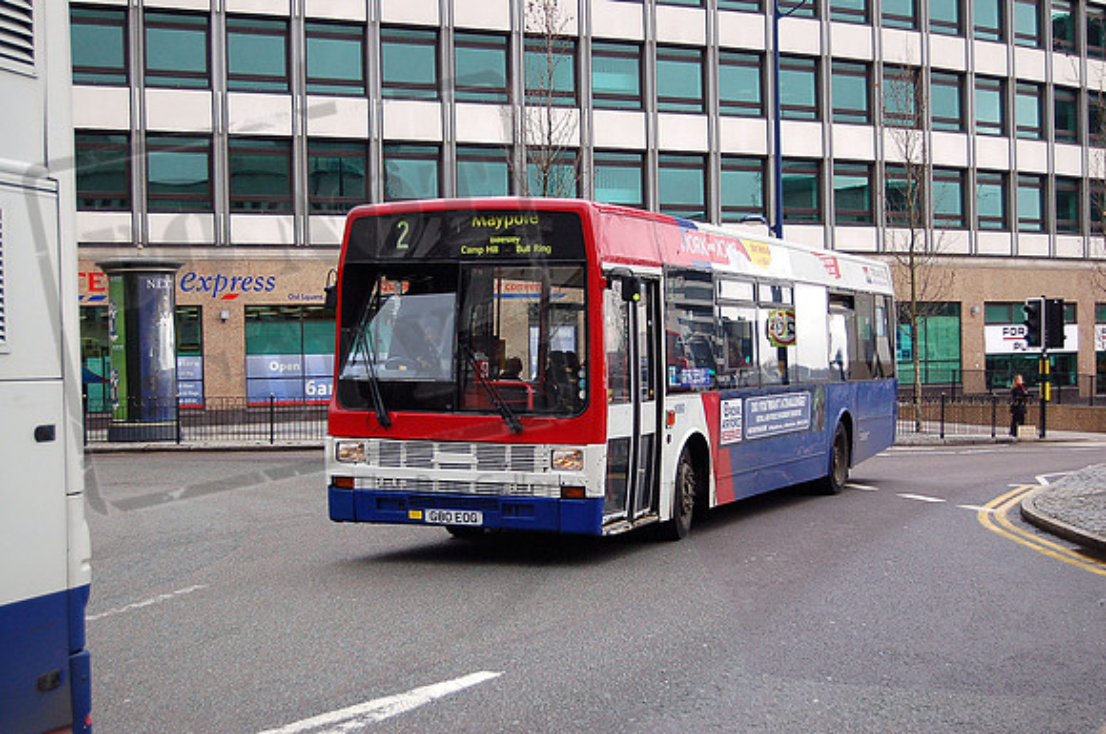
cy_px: 367
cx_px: 553
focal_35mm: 57
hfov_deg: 35.1
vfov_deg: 23.7
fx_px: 1749
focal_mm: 38
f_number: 4.8
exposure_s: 1/500
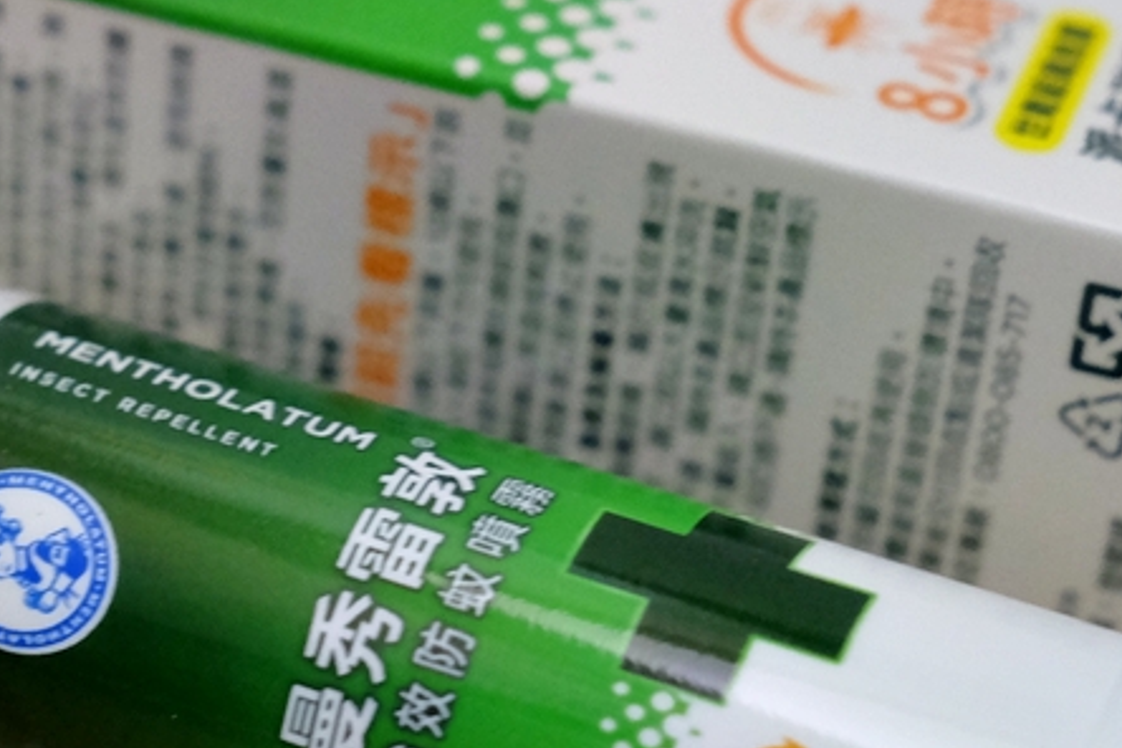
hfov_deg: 28.1
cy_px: 468
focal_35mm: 71
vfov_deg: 19.2
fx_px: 2213
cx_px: 303
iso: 2000
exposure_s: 1/70
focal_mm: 23
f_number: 2.8
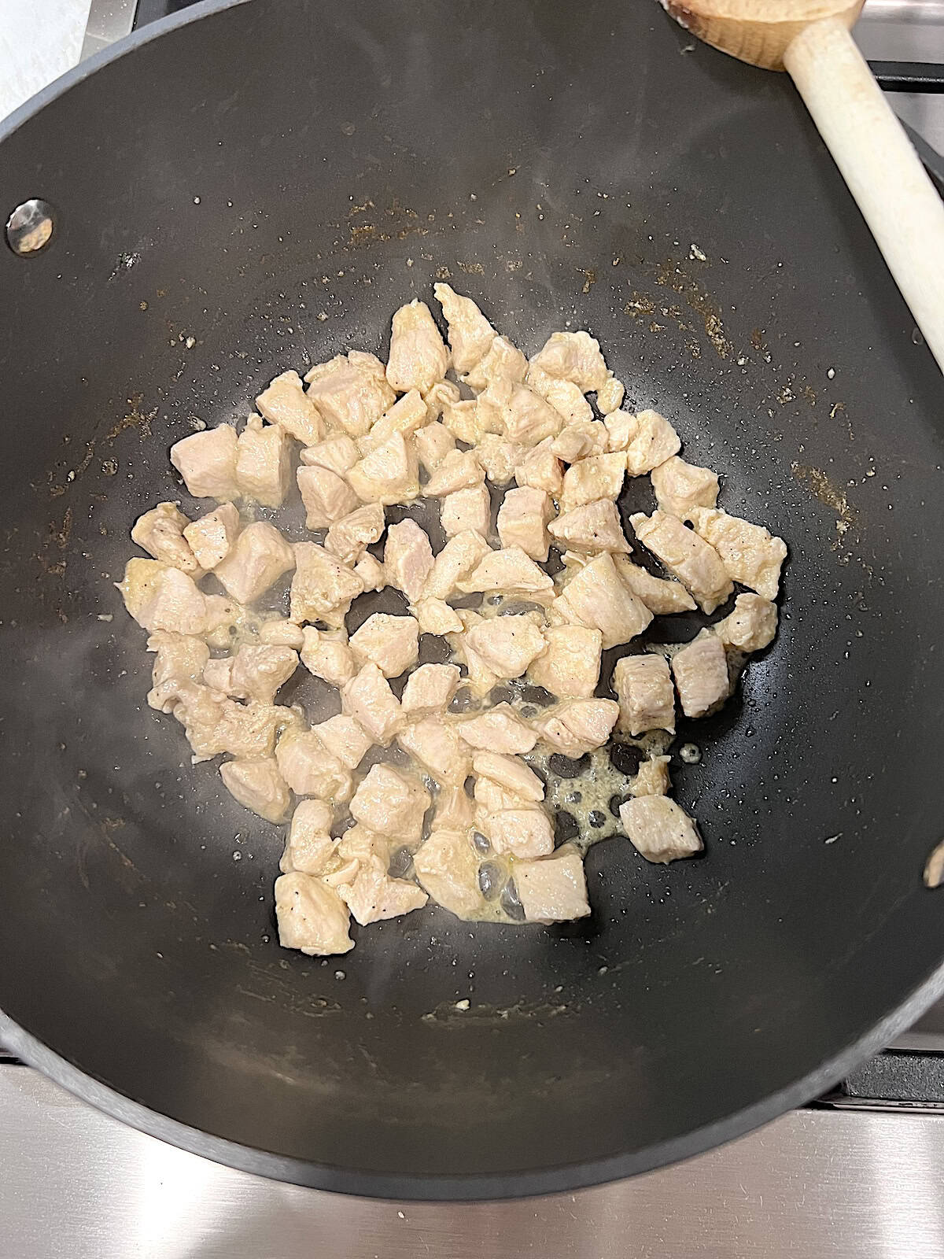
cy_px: 630
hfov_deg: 53.1
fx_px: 945
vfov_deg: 67.3
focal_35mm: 26
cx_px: 472
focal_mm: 5.7
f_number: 1.5
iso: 100
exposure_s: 1/60
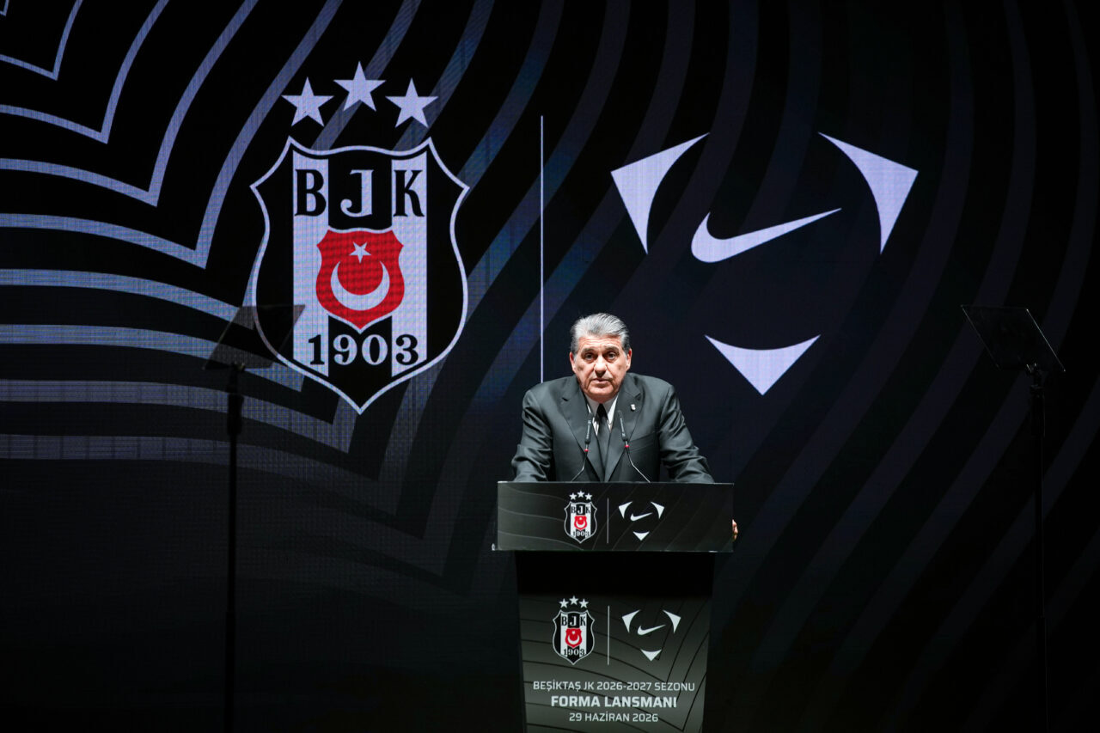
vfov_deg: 7.0
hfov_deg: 10.4
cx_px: 550
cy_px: 366
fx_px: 6018
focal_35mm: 197
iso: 400
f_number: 2.8
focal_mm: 197
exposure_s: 1/200
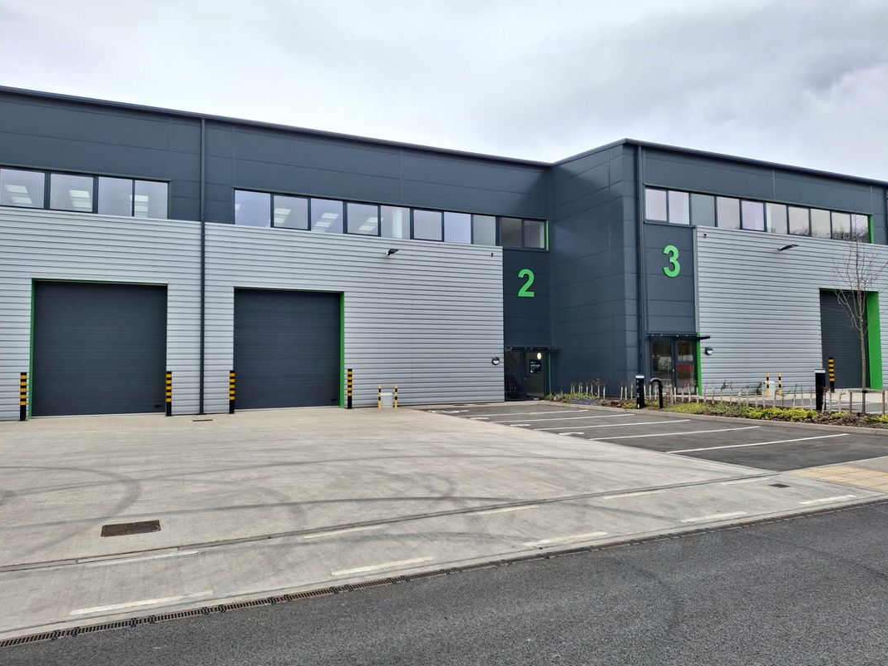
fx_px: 667
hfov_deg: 67.3
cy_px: 333
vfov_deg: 53.1
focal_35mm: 26
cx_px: 453
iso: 32
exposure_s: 1/650
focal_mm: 4.69
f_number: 1.8
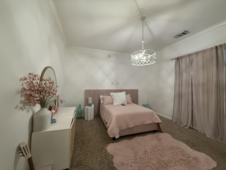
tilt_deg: +0.4
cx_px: 113
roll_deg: -0.5
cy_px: 85
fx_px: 91
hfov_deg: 102.1
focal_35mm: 14
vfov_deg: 85.7
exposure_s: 1/120
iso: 640
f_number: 2.2
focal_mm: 2.22
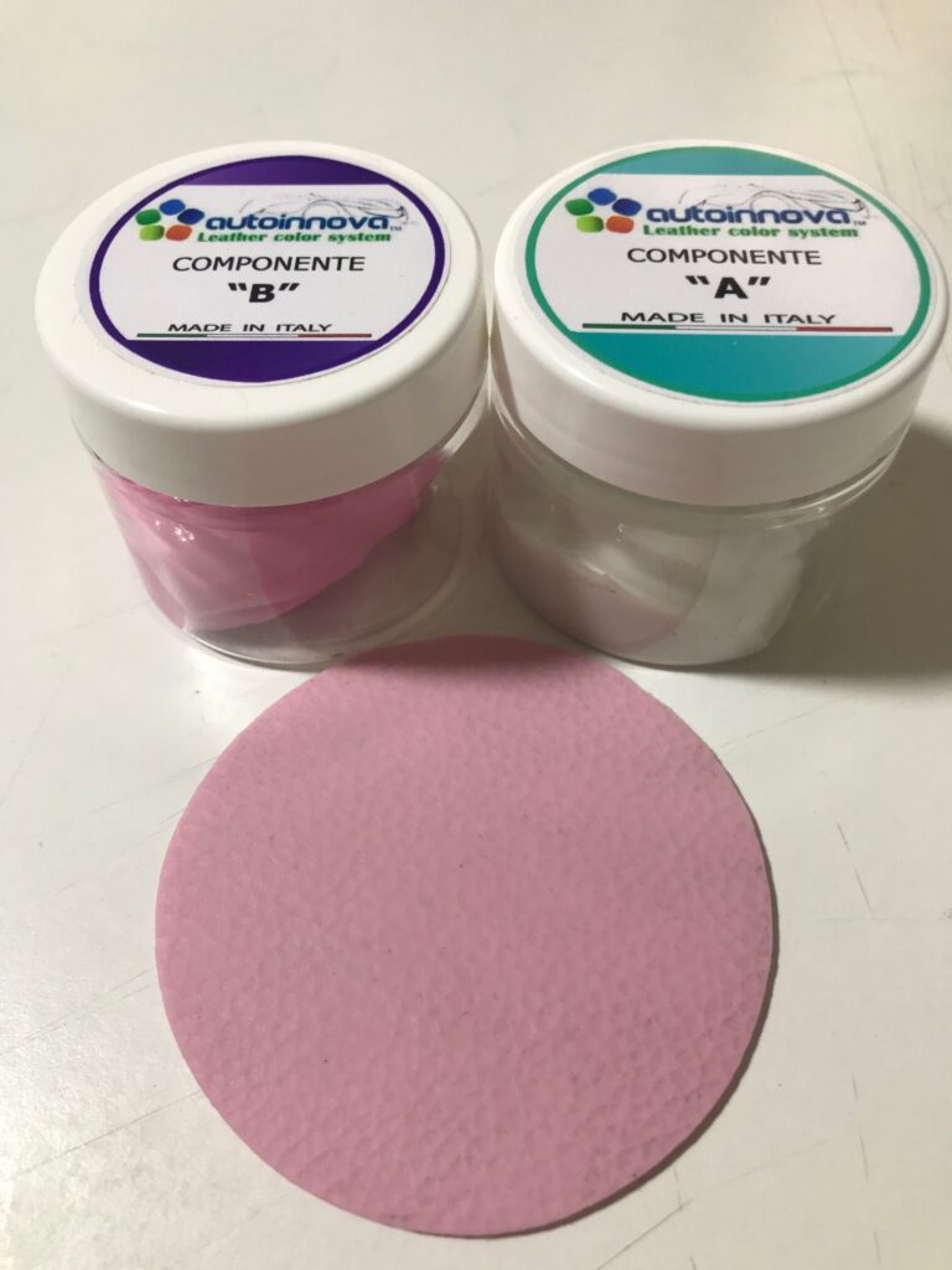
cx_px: 476
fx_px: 1027
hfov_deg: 49.7
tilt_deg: -55.8
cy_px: 635
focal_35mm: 28
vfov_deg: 63.4
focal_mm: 3.99
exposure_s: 1/33
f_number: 1.8
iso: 50
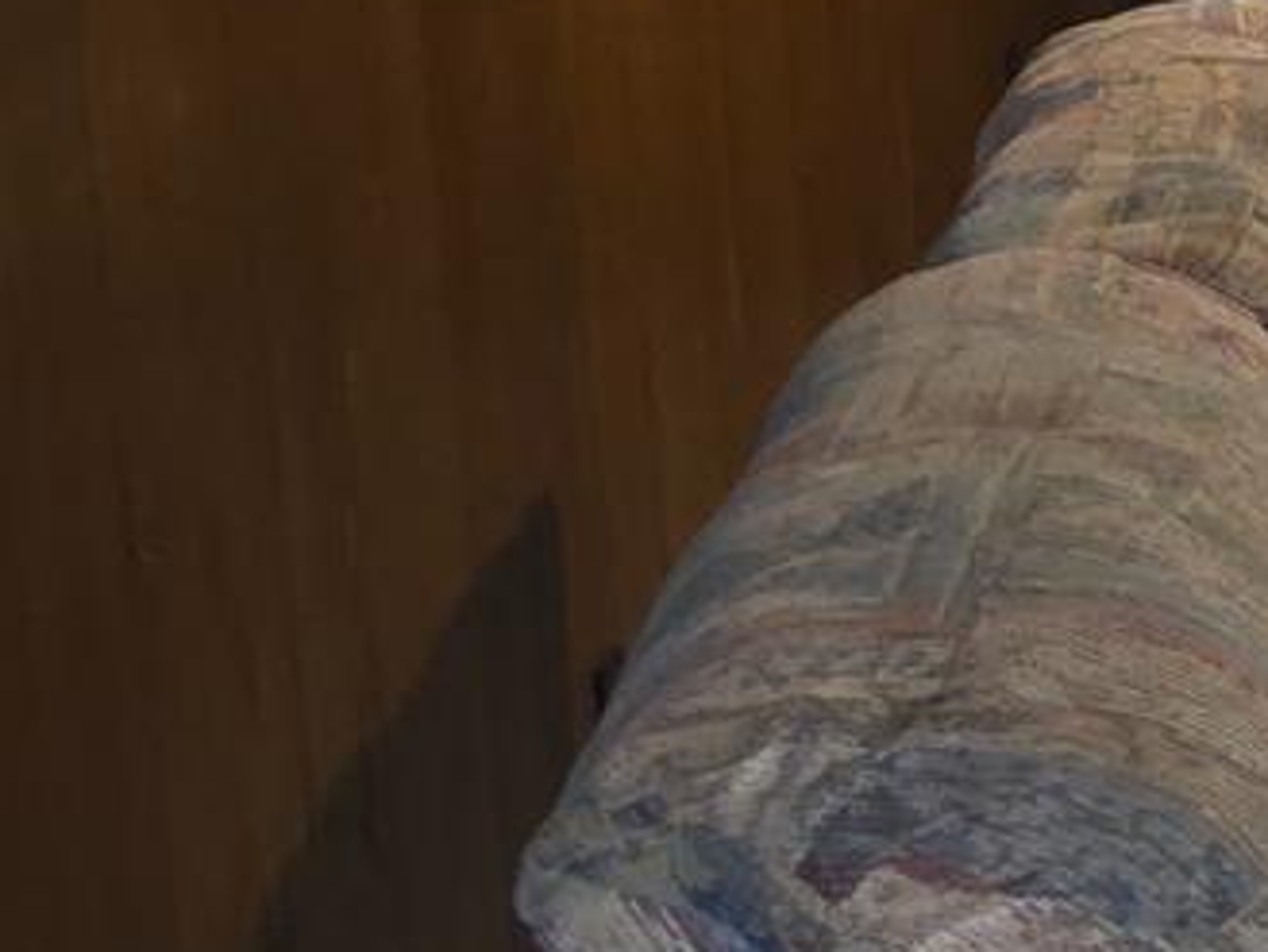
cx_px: 3873
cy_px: -235
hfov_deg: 10.0
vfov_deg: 10.2
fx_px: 5240
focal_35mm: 143
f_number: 1.7
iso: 250
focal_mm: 6.3
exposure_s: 1/12
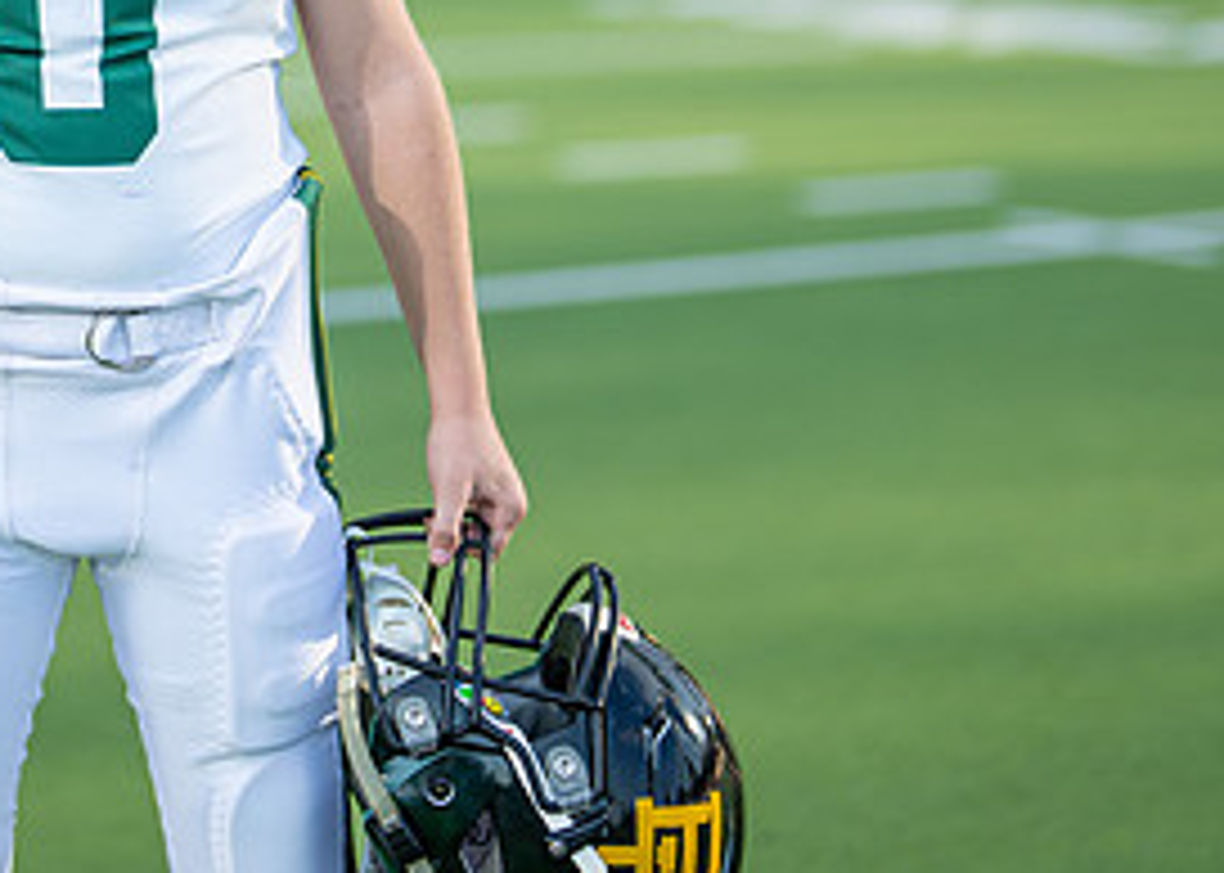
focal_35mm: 131
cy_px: -126
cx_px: 95
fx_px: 4552
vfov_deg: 10.8
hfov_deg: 15.1
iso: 100
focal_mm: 50
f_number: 1.2
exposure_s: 1/4000
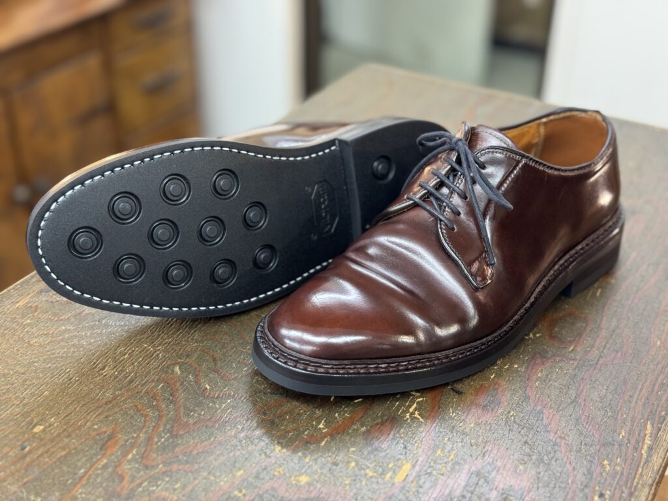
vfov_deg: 30.3
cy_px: 250
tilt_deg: -32.8
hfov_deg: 39.7
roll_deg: +0.2
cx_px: 334
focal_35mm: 48
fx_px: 926
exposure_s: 1/40
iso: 200
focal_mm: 6.76
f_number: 1.78
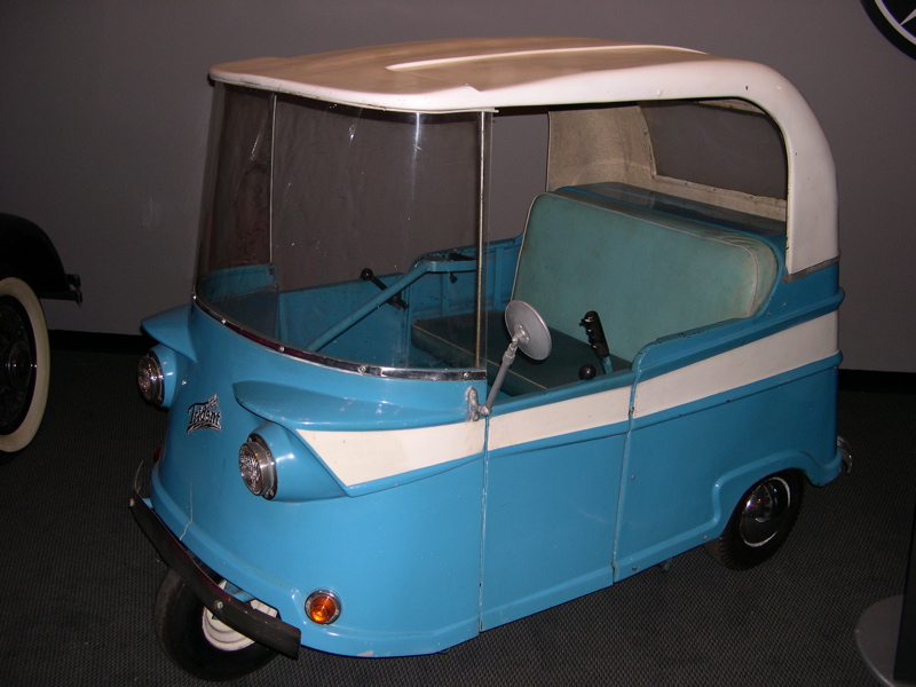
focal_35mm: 38
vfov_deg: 37.7
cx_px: 458
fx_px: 1006
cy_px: 344
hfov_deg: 49.0
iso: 100
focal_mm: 8
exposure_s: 1/60
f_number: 2.8
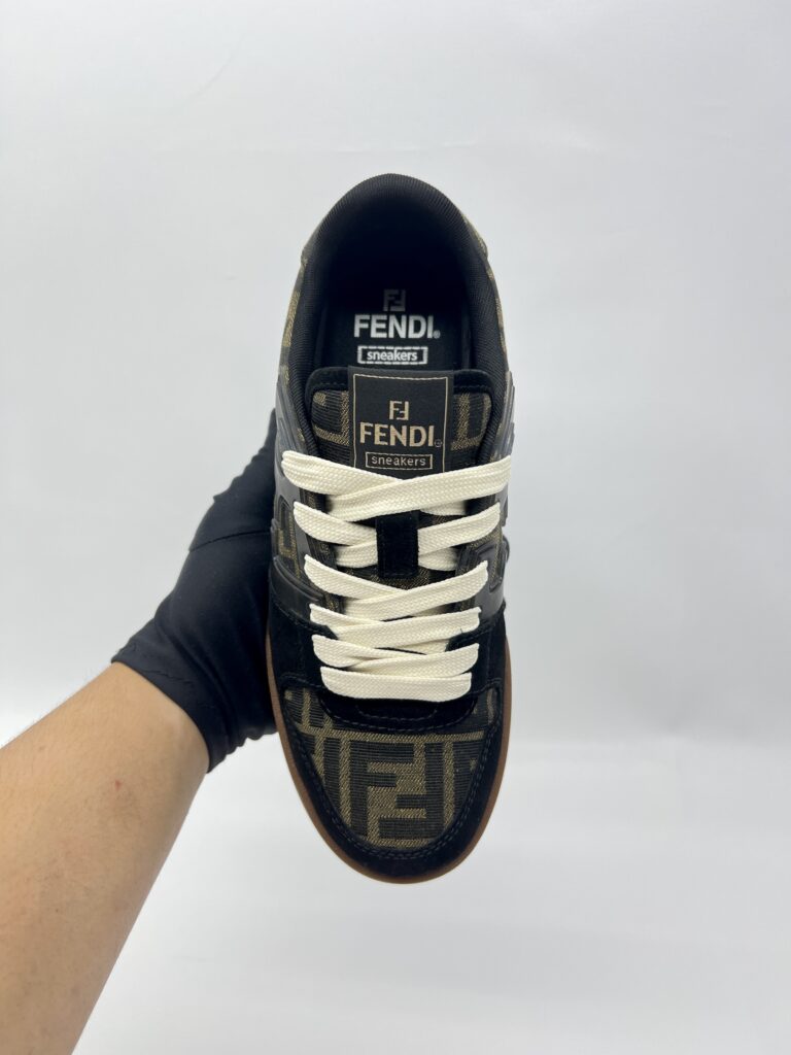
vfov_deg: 67.3
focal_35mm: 26
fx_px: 792
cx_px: 396
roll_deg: +0.4
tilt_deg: -21.2
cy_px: 528
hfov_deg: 53.1
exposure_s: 1/101
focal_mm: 5.7
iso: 32
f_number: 1.5
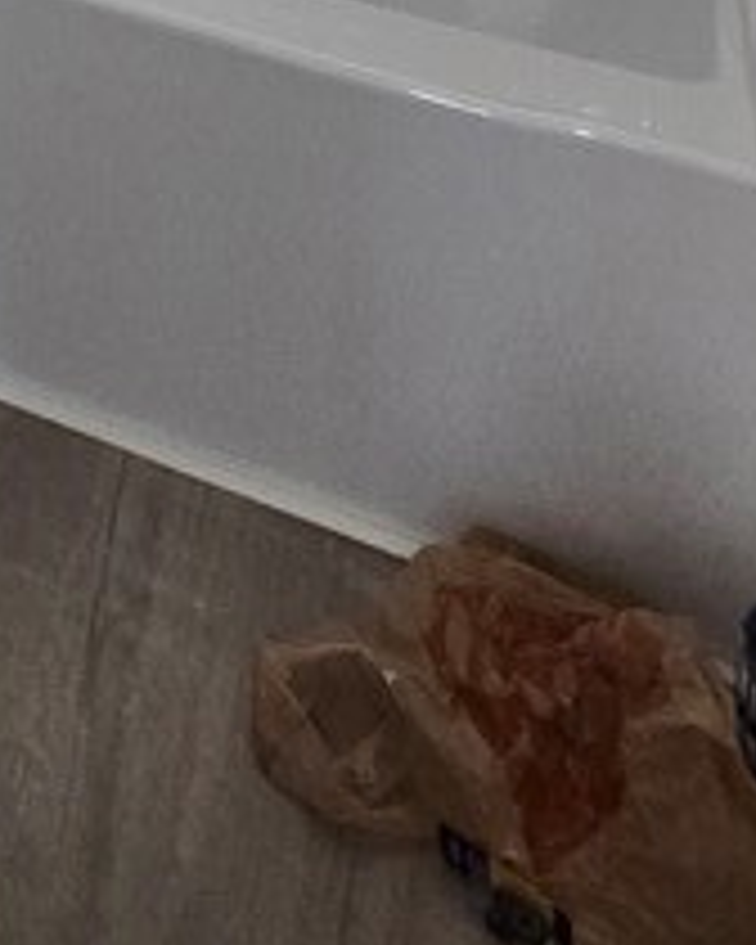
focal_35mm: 62
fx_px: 1734
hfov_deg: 21.1
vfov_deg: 18.4
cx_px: -346
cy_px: -994
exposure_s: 1/60
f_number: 2.2
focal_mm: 2.2
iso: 250
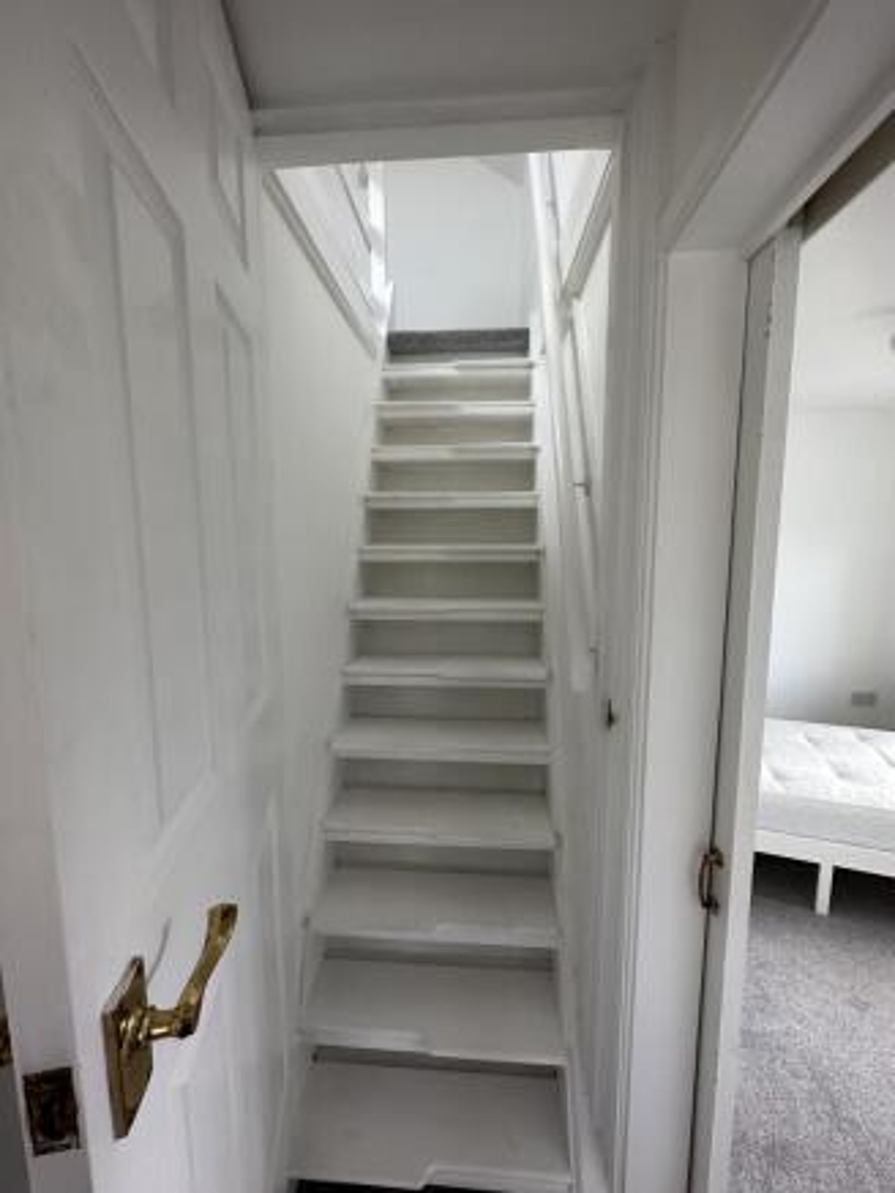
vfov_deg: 102.0
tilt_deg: -6.9
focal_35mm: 14
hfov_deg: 85.7
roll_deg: -1.1
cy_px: 596
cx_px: 448
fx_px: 482
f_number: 2.2
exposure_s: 1/99
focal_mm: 2.22
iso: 64
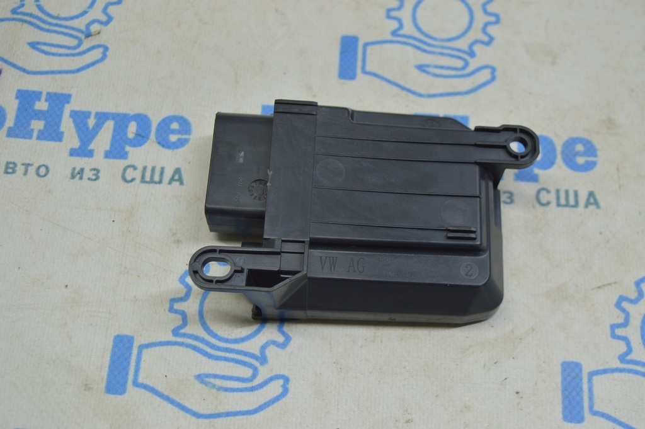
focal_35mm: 51
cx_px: 322
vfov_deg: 26.4
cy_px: 214
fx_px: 913
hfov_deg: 38.9
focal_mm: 34
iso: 400
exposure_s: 1/40
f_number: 5.6
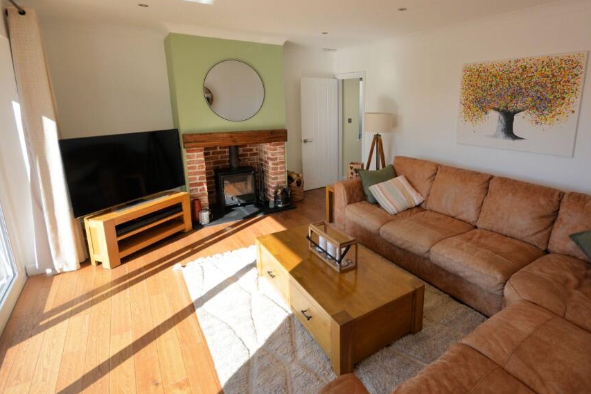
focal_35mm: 18
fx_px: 295
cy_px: 166
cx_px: 352
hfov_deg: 89.0
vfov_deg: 66.9
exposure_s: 1/250
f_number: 8
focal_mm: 10
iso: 400
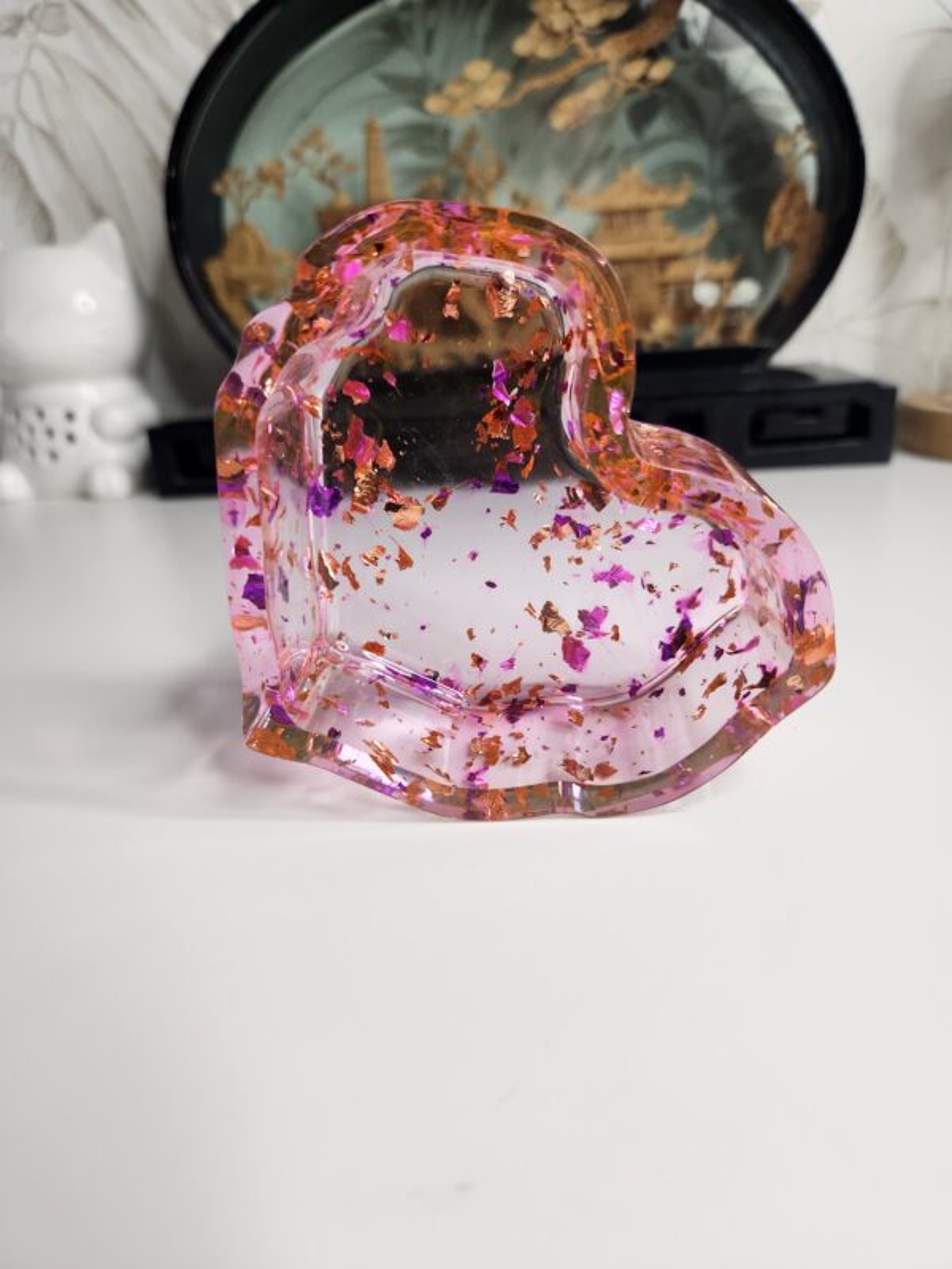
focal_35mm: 23
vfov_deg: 73.9
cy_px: 634
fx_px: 843
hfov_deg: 58.9
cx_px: 476
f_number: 1.8
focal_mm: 5.4
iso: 160
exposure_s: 1/100
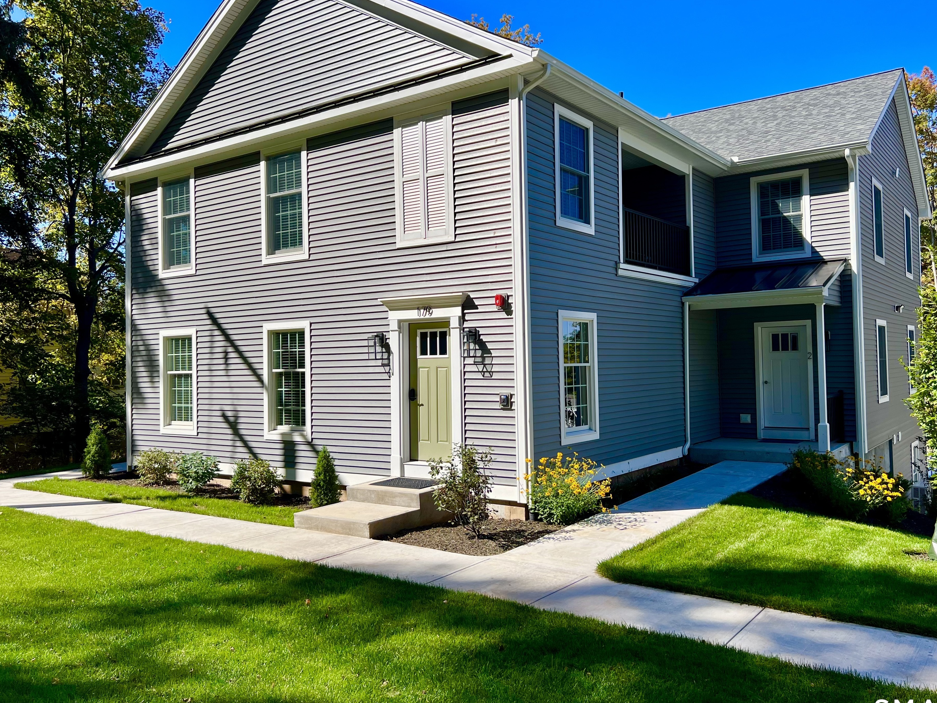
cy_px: 335
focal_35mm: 29
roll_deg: +1.3
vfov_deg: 48.2
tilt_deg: +3.2
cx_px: 507
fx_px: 785
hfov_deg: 61.6
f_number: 1.5
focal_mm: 5.7
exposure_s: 1/4274
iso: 50
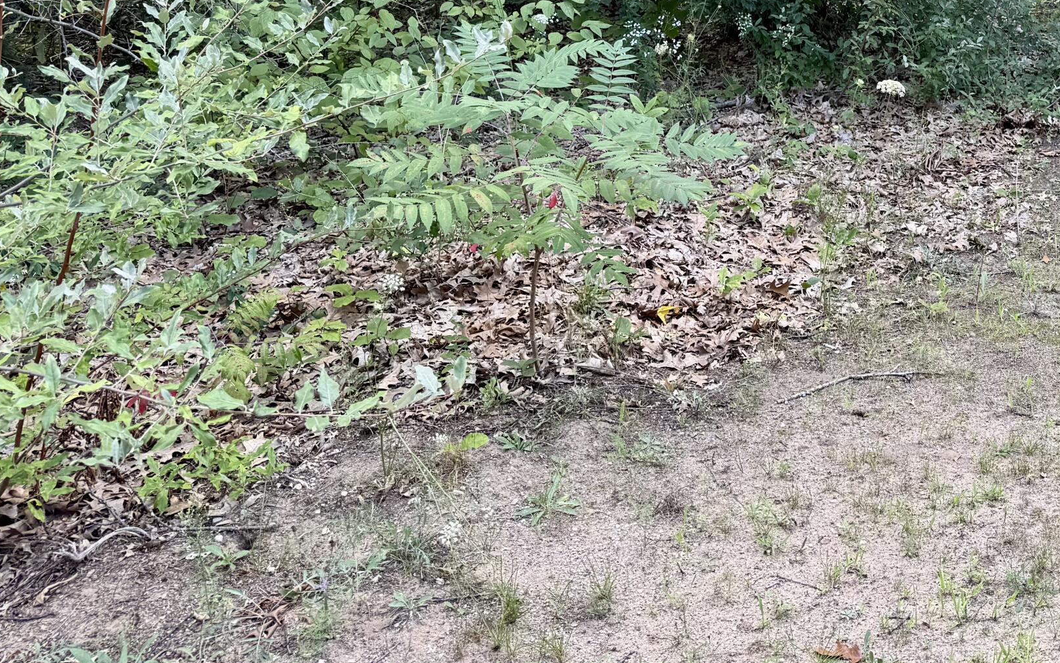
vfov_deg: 25.6
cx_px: 960
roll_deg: -0.6
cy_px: -46
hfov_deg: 39.5
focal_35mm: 47
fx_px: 1358
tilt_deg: -5.4
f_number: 1.78
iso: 80
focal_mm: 6.76
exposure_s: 1/194
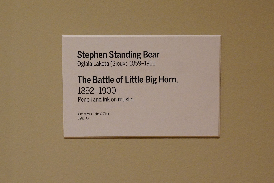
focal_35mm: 48
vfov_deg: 28.1
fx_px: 365
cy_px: 92
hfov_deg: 41.1
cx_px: 137
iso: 8000
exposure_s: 1/100
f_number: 10
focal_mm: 48
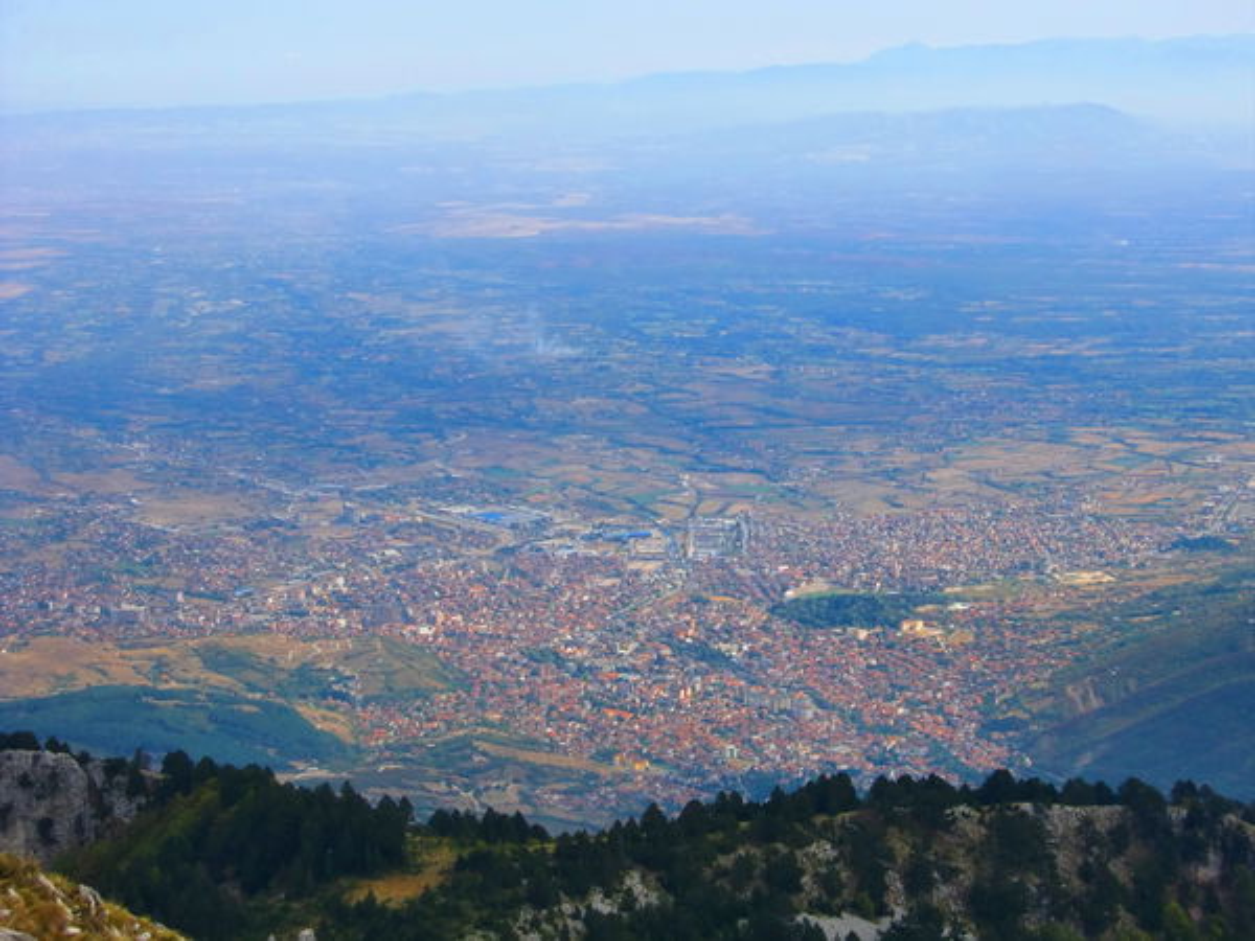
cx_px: 628
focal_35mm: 74
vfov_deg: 19.9
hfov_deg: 26.3
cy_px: 470
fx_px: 2683
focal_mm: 13.1
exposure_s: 1/80
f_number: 12
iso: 64
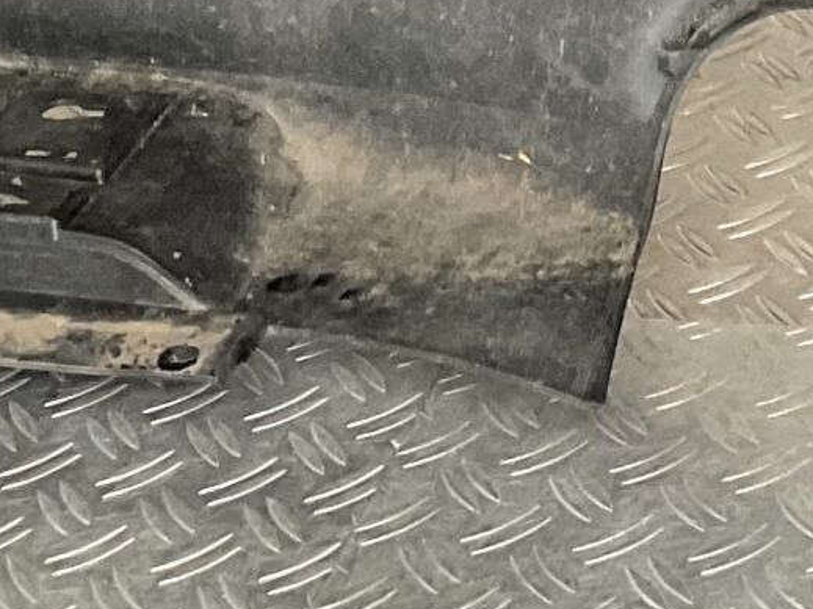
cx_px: 564
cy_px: 180
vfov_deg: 10.4
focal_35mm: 143
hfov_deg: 13.8
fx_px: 3358
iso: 100
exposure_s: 1/60
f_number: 1.8
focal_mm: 3
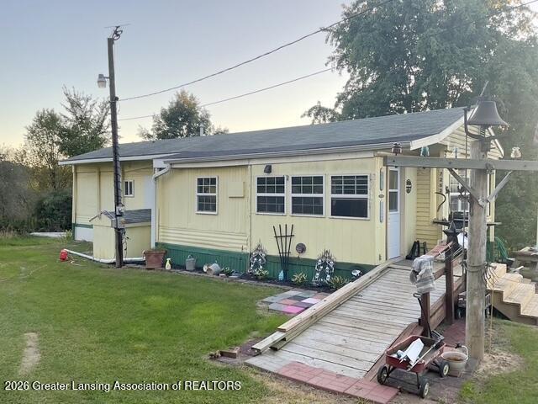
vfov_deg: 48.2
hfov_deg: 61.7
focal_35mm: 29
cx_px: 269
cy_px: 202
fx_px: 451
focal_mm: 3
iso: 16
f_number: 1.8
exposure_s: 1/122
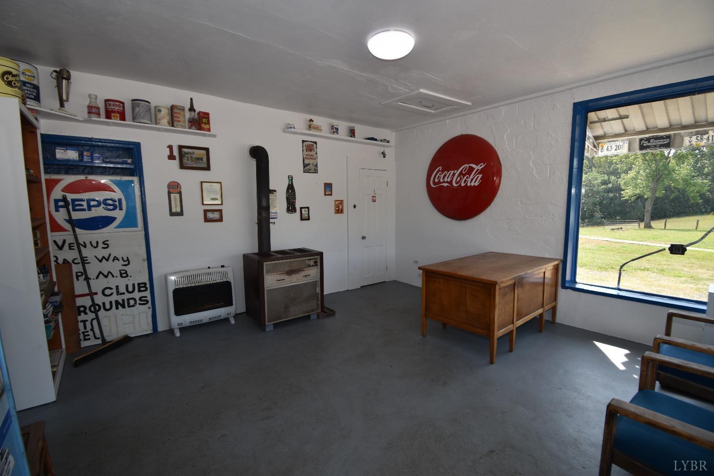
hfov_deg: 100.4
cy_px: 238
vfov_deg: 77.3
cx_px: 357
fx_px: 297
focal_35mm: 15
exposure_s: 1/125
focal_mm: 10
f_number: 5.6
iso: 125
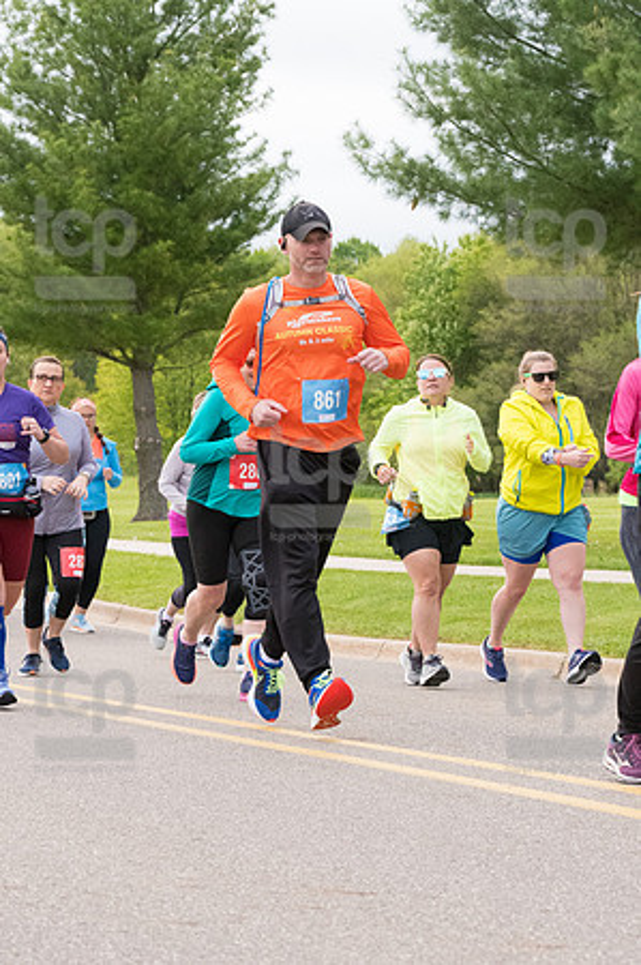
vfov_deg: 15.9
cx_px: 320
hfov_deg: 10.6
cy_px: 482
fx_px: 3453
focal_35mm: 129
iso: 4000
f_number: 7.1
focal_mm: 86
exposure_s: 1/1600
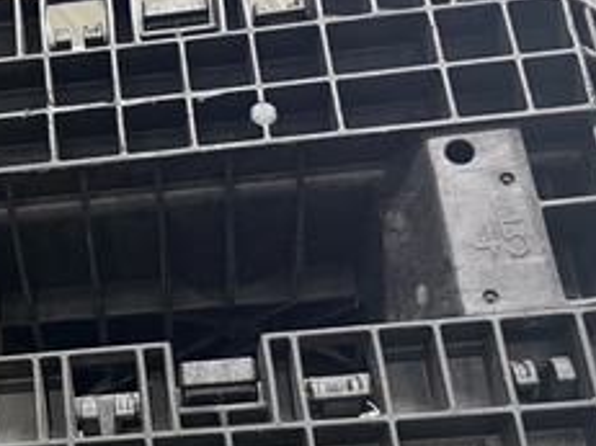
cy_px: 215
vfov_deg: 18.9
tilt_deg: +28.6
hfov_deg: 23.5
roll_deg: +4.5
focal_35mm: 78
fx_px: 1342
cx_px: -57
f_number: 1.78
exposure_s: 1/40
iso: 640
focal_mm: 6.76
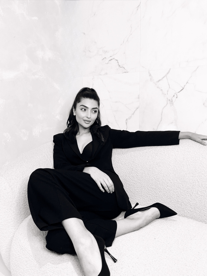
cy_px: 138
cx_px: 104
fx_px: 239
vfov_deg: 60.0
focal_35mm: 30
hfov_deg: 46.8
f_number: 1.9
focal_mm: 2.69
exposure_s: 1/50
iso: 64
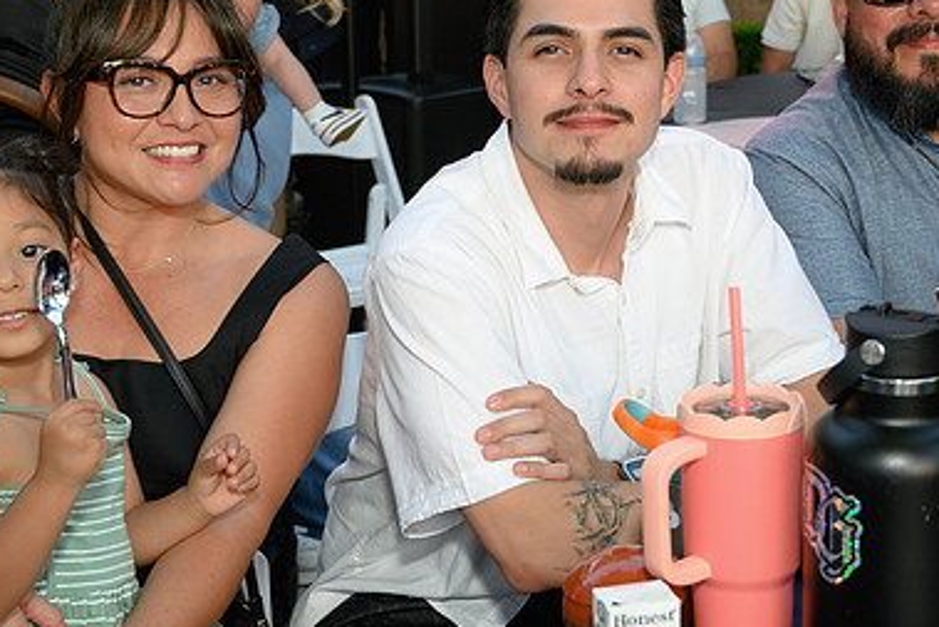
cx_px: 491
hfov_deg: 28.8
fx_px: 1826
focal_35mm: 70
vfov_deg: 19.5
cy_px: 256
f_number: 4
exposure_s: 1/100
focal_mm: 30.5
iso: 320
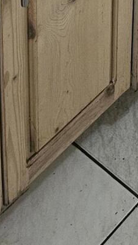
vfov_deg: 12.7
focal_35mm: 125
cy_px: -362
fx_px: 812
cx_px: 152
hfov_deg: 9.6
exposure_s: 1/60
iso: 640
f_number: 1.7
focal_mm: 6.3
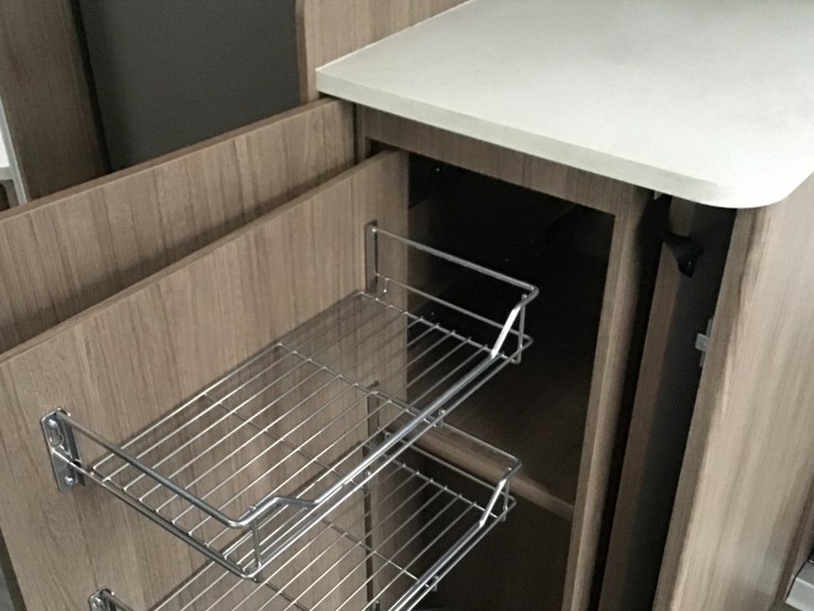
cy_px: 355
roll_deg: +1.2
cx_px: 362
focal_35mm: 43
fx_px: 1011
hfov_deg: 43.8
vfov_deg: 33.5
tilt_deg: -37.6
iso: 500
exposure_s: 1/17
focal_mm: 3.3
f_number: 2.4
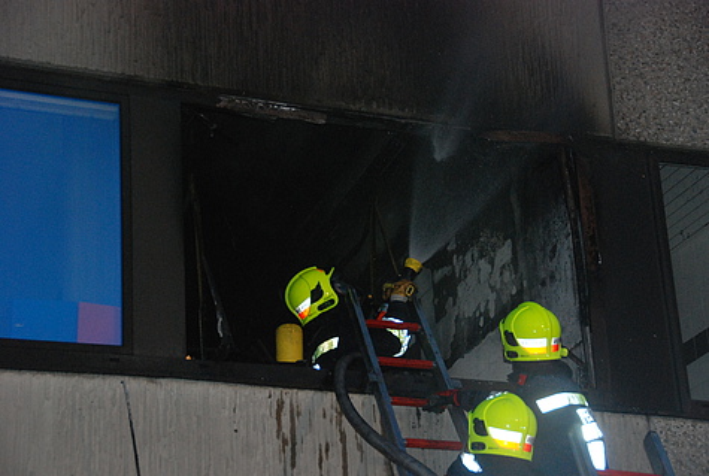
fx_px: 1836
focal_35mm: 93
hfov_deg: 21.9
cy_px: 238
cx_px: 354
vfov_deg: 14.8
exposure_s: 1/60
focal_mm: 62
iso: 1250
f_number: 5.6
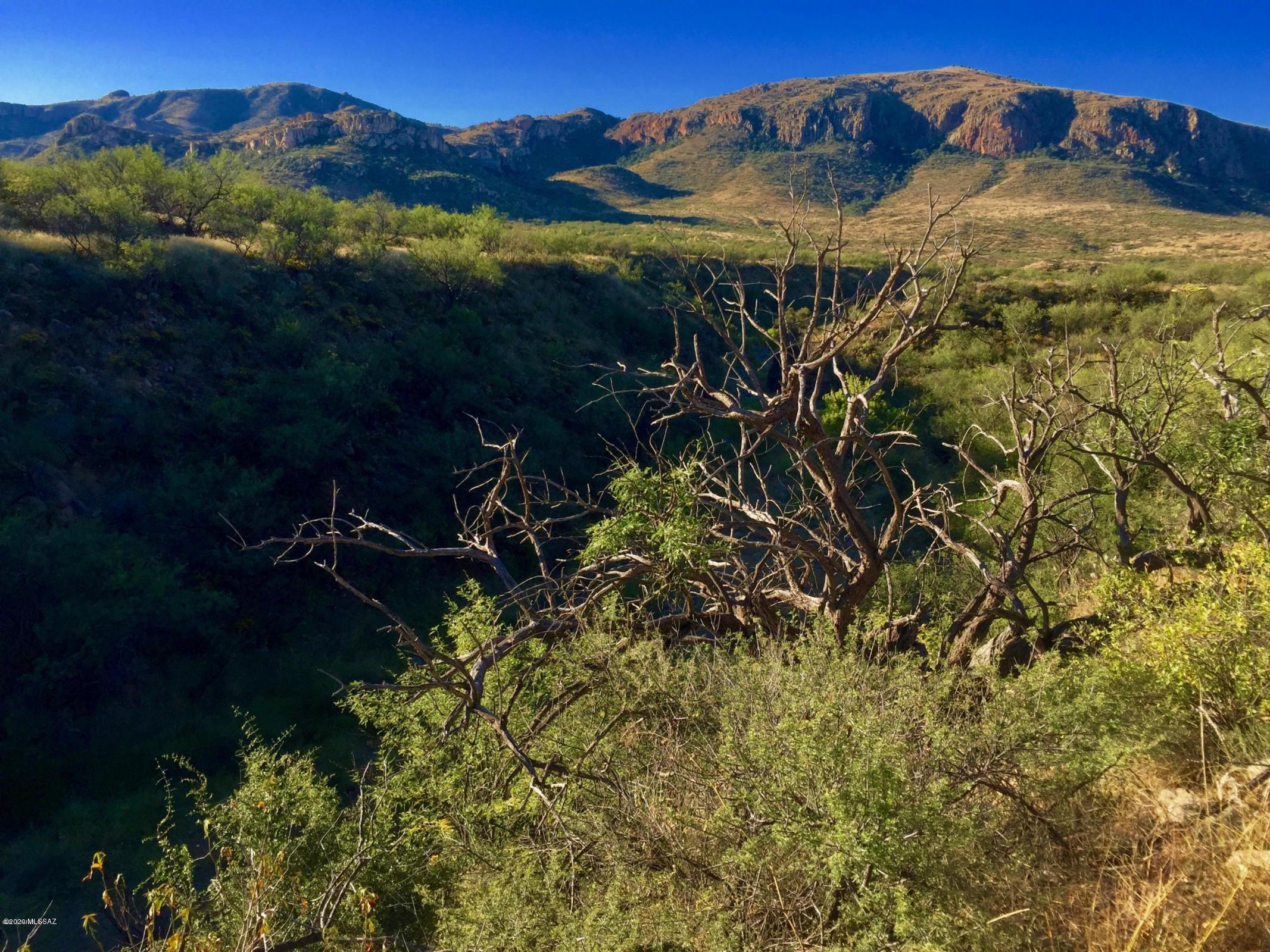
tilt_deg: -12.4
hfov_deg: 61.7
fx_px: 1064
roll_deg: -3.9
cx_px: 635
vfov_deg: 48.2
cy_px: 476
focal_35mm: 29
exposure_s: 1/920
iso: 32
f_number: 2.2
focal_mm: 4.15
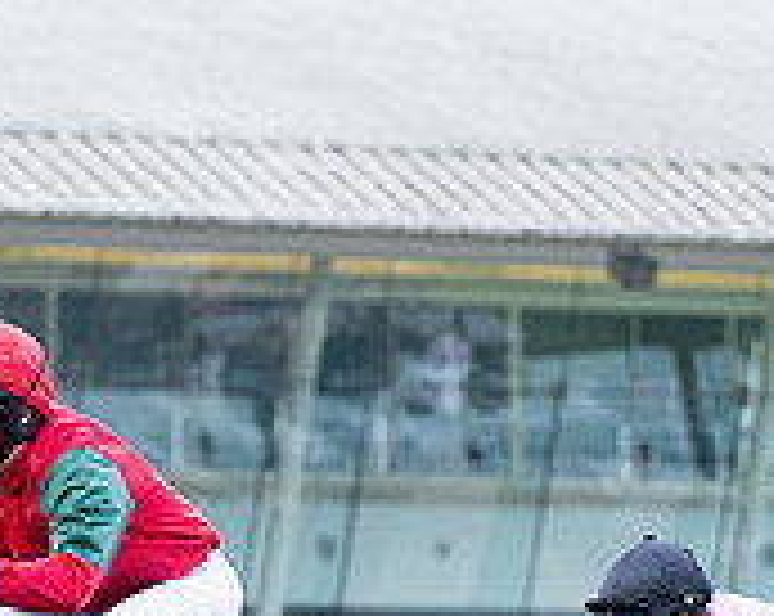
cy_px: 879
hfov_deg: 3.4
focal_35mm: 564
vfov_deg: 2.7
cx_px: 351
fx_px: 12898
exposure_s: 1/2000
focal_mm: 120
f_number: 2.8
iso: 800
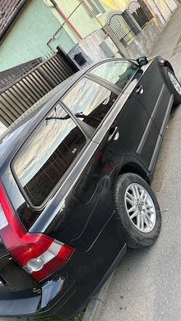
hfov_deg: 40.2
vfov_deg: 66.1
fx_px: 247
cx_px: 94
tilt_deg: -16.8
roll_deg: +40.9
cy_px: 158
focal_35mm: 29
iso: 40
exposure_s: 1/121
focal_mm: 5.96
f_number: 1.6
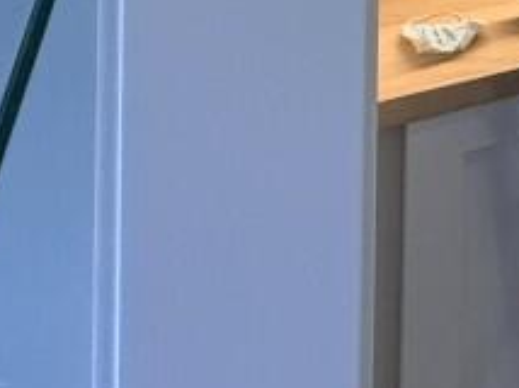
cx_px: 1137
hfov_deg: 16.9
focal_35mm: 67
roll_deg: -2.6
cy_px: -315
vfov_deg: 17.6
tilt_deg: +1.0
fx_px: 1003
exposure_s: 1/120
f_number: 2.2
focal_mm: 2.22
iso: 250
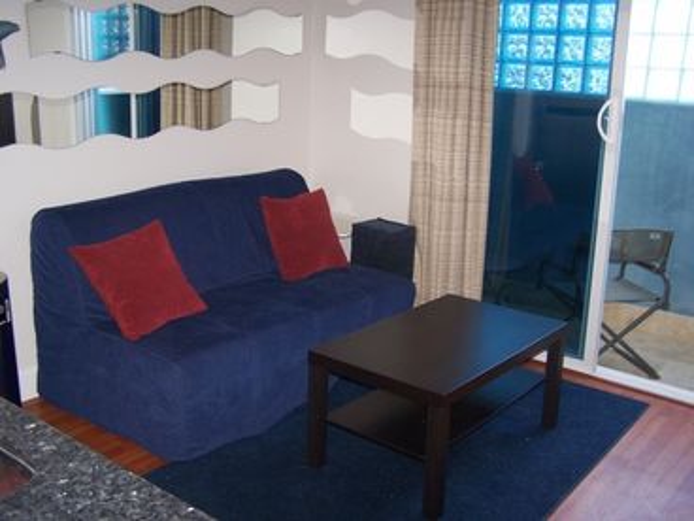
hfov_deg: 49.0
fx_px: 762
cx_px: 347
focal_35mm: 38
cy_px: 260
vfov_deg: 37.7
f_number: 2.8
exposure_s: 1/60
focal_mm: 6.3
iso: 140
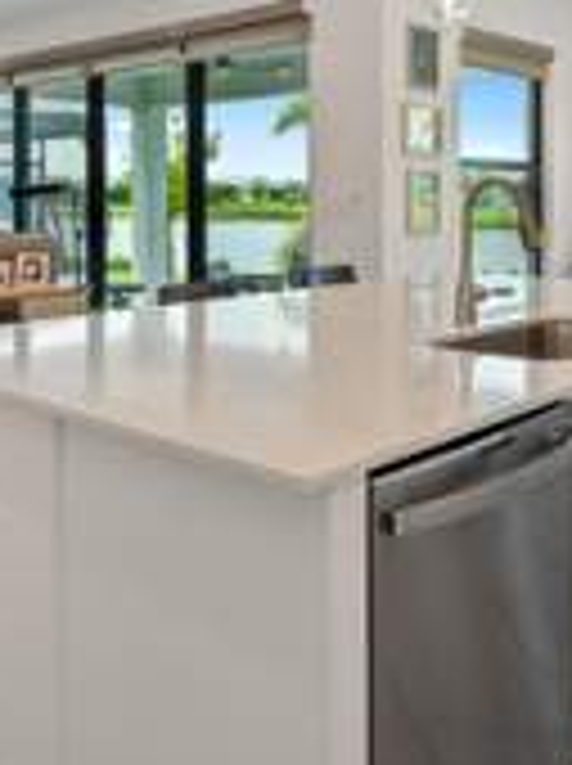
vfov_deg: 47.5
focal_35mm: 38
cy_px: 209
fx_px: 839
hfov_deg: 37.5
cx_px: 338
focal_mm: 14
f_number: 9
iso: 250
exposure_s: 1/6
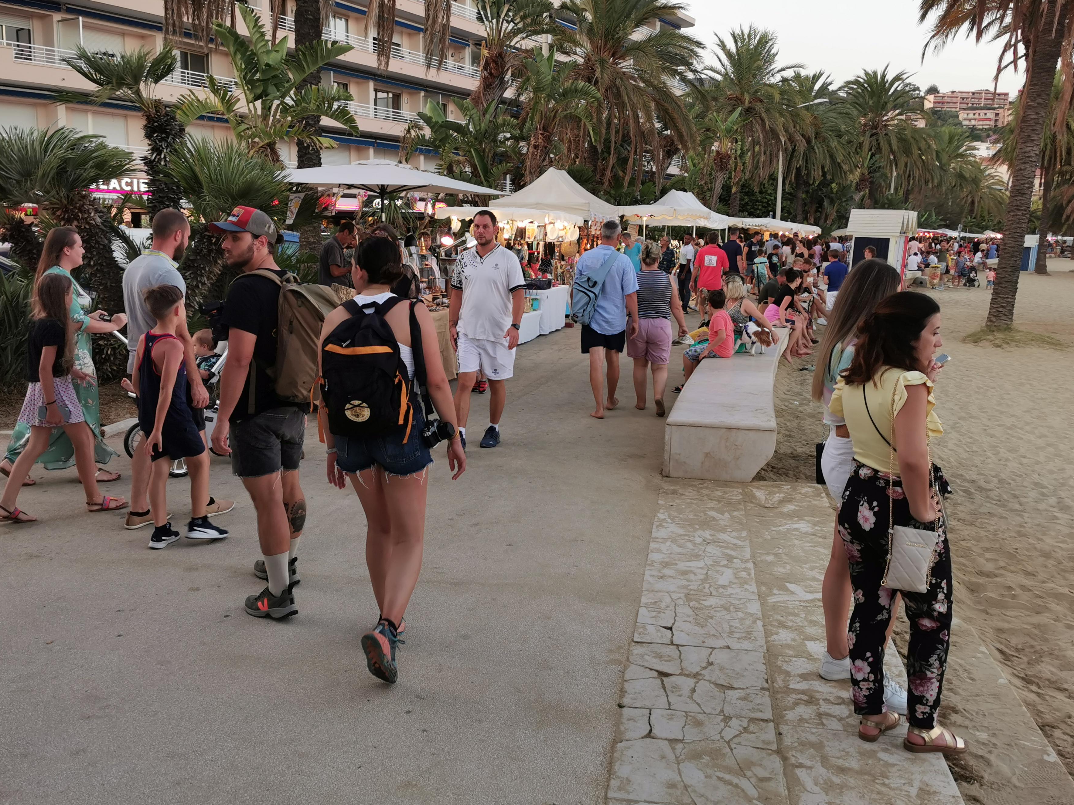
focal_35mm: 33
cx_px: 527
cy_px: 410
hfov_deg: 55.3
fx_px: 1024
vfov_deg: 42.9
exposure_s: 1/155
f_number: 1.6
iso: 50
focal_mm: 5.56
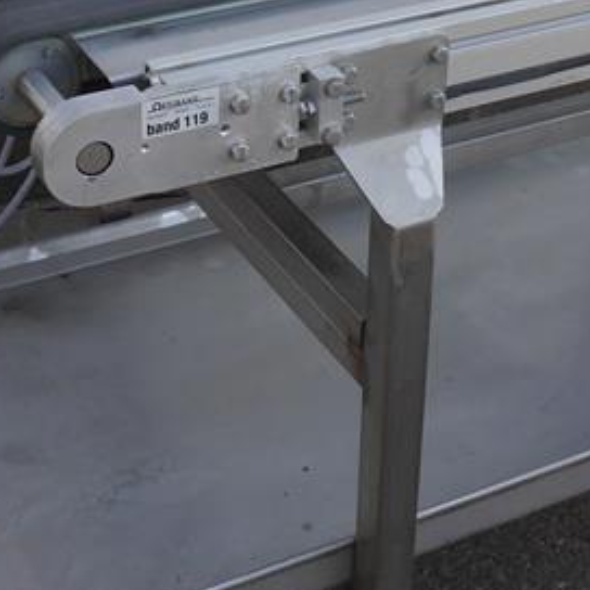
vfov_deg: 18.6
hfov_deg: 18.5
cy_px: 206
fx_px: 1793
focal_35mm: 93
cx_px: 490
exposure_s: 1/200
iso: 160
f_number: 5
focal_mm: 14
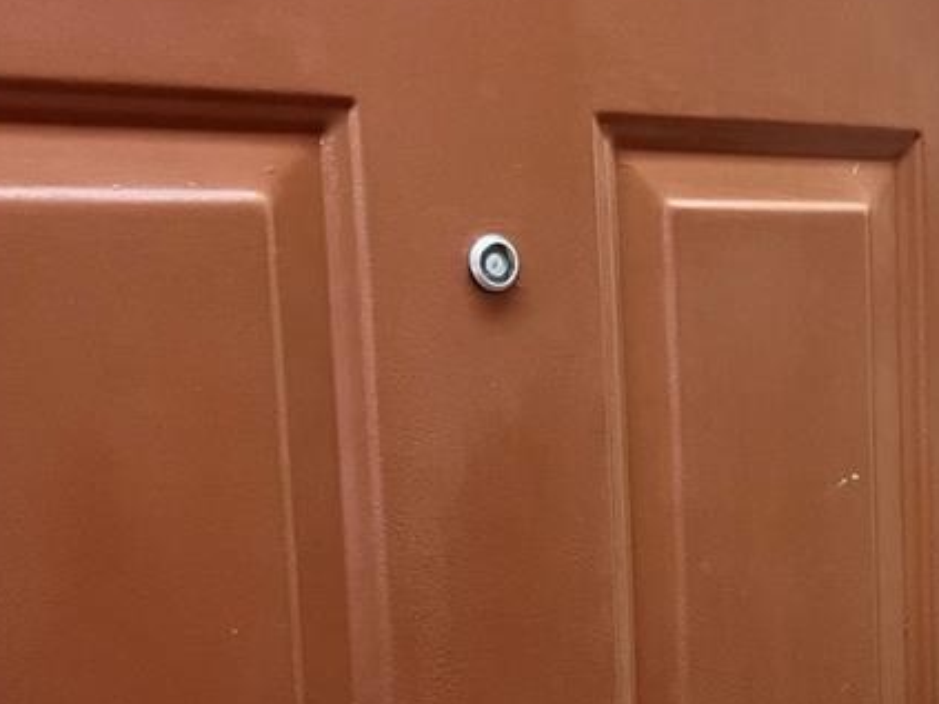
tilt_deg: -7.1
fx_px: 1708
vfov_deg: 23.2
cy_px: 464
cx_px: 895
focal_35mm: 63
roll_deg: +0.6
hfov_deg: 29.1
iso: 125
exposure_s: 1/60
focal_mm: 5.7
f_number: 1.5
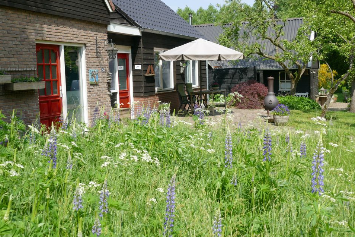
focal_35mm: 44
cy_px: 112
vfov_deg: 30.5
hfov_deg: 44.5
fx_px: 434
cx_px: 189
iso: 125
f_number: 4
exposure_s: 1/800
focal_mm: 15.02
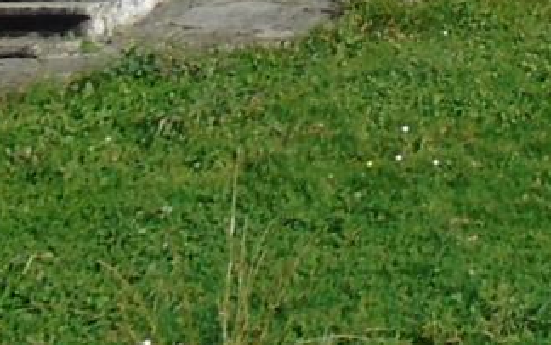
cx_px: 825
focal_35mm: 136
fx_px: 2044
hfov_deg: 14.3
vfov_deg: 8.3
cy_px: -651
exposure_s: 1/200
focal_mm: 4.6
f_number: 8
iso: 100
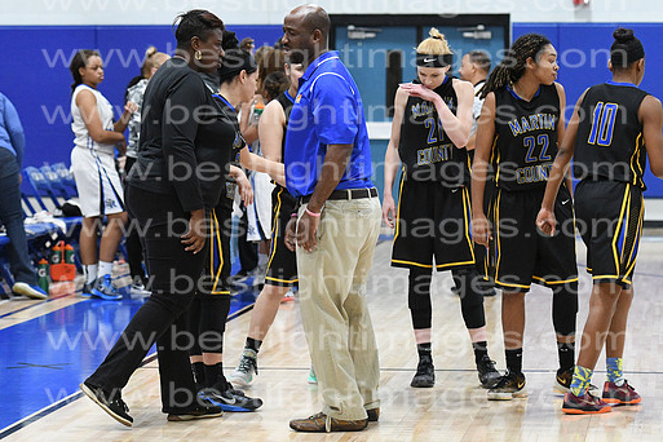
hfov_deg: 13.2
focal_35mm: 156
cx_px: 339
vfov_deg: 8.8
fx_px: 2873
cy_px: 200
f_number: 3.5
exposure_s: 1/640
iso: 5000
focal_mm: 92
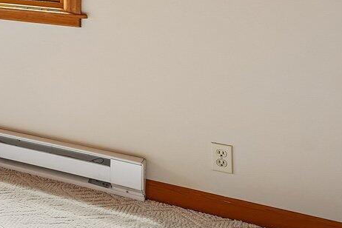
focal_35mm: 73
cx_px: -316
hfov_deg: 19.0
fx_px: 696
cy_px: -82
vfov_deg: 17.3
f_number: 8
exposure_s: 1/30
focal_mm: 16.5
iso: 160
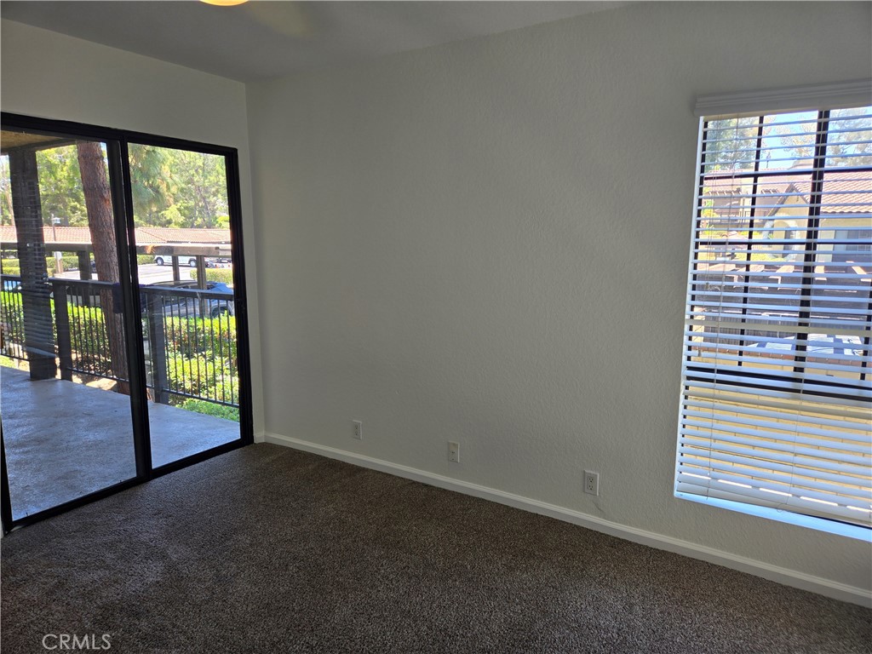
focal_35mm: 23
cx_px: 436
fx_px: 579
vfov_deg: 58.9
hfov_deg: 73.9
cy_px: 327
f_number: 1.8
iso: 25
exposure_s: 1/98
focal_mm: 5.4
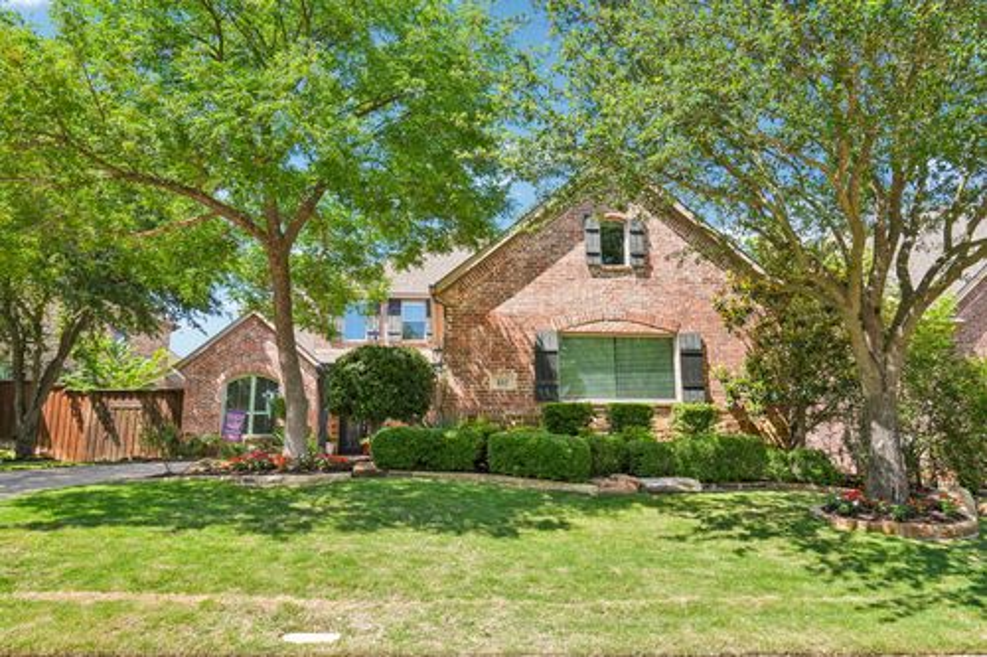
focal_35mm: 23
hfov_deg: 76.1
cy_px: 328
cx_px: 494
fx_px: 630
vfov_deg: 55.1
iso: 100
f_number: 8
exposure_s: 1/80
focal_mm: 23
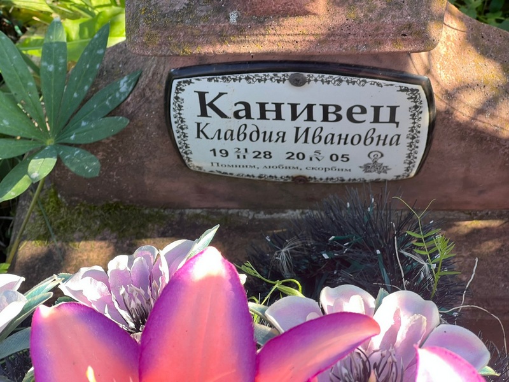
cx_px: 254
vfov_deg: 19.1
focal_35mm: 77
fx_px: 1132
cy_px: 191
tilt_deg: -56.5
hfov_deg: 25.3
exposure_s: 1/99
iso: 64
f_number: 2.8
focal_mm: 9
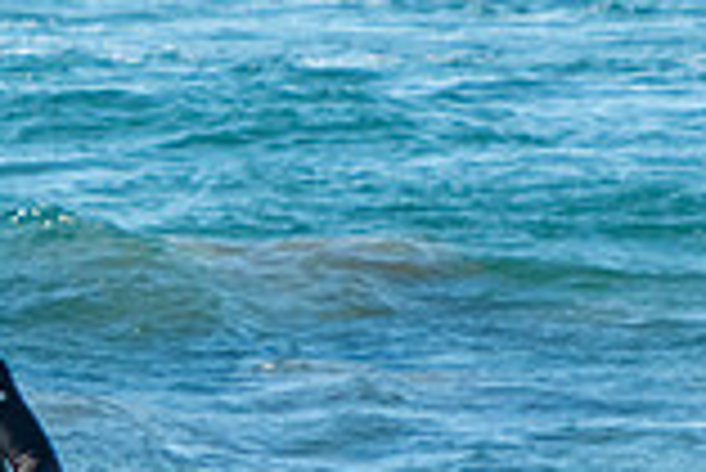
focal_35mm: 1444
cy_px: 492
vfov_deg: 1.0
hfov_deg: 1.4
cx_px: -31
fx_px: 28344
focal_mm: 260
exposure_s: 1/1250
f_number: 5.6
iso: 450
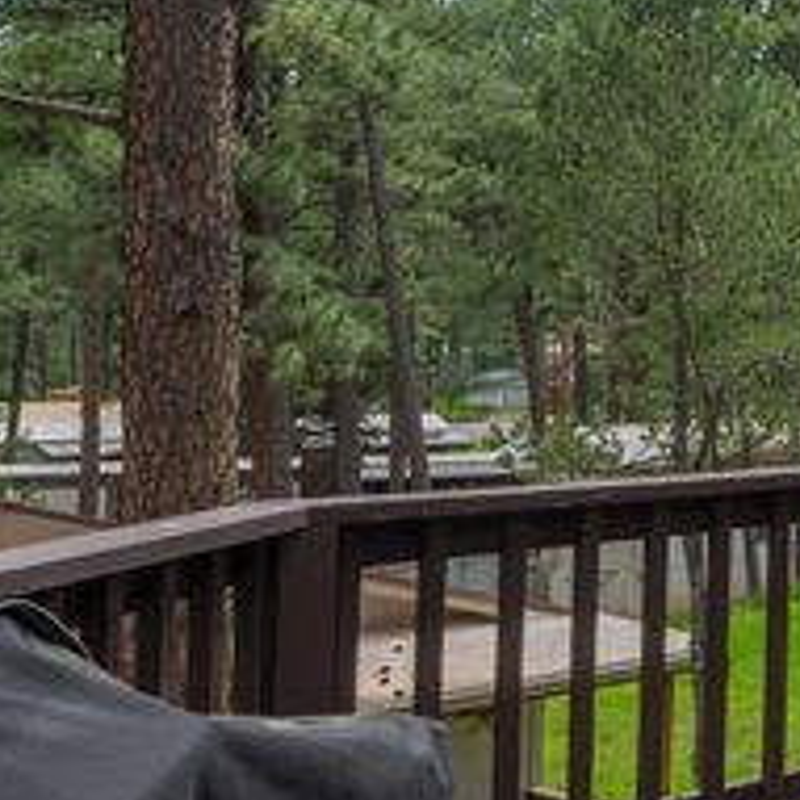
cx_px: 1594
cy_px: 314
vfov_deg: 28.5
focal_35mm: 60
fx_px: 1569
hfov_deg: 18.6
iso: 400
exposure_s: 1/500
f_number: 8
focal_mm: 14
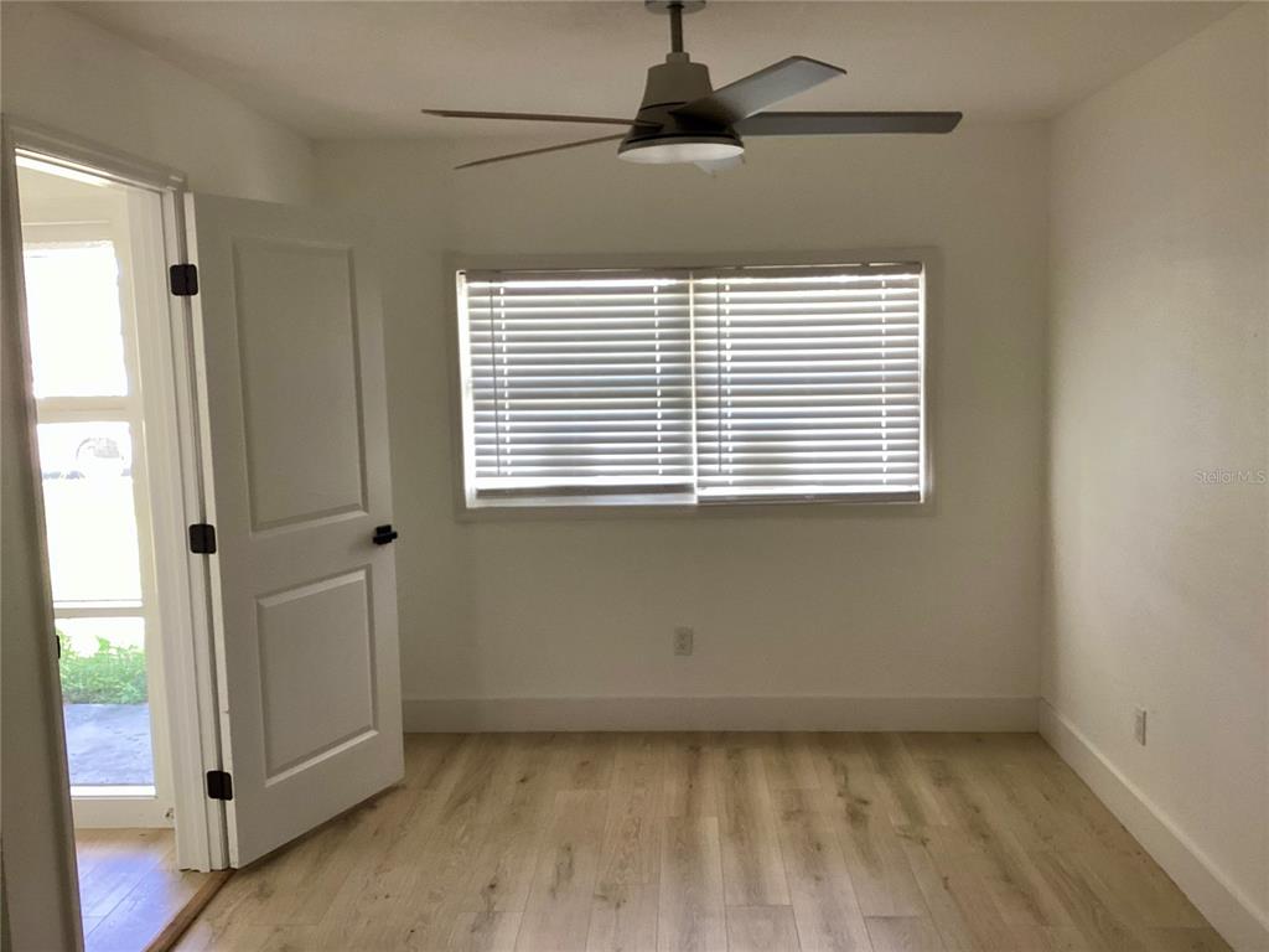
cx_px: 634
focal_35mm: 31
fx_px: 1136
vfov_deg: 45.4
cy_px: 476
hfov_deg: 58.4
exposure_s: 1/120
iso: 80
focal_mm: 3.3
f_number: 2.4
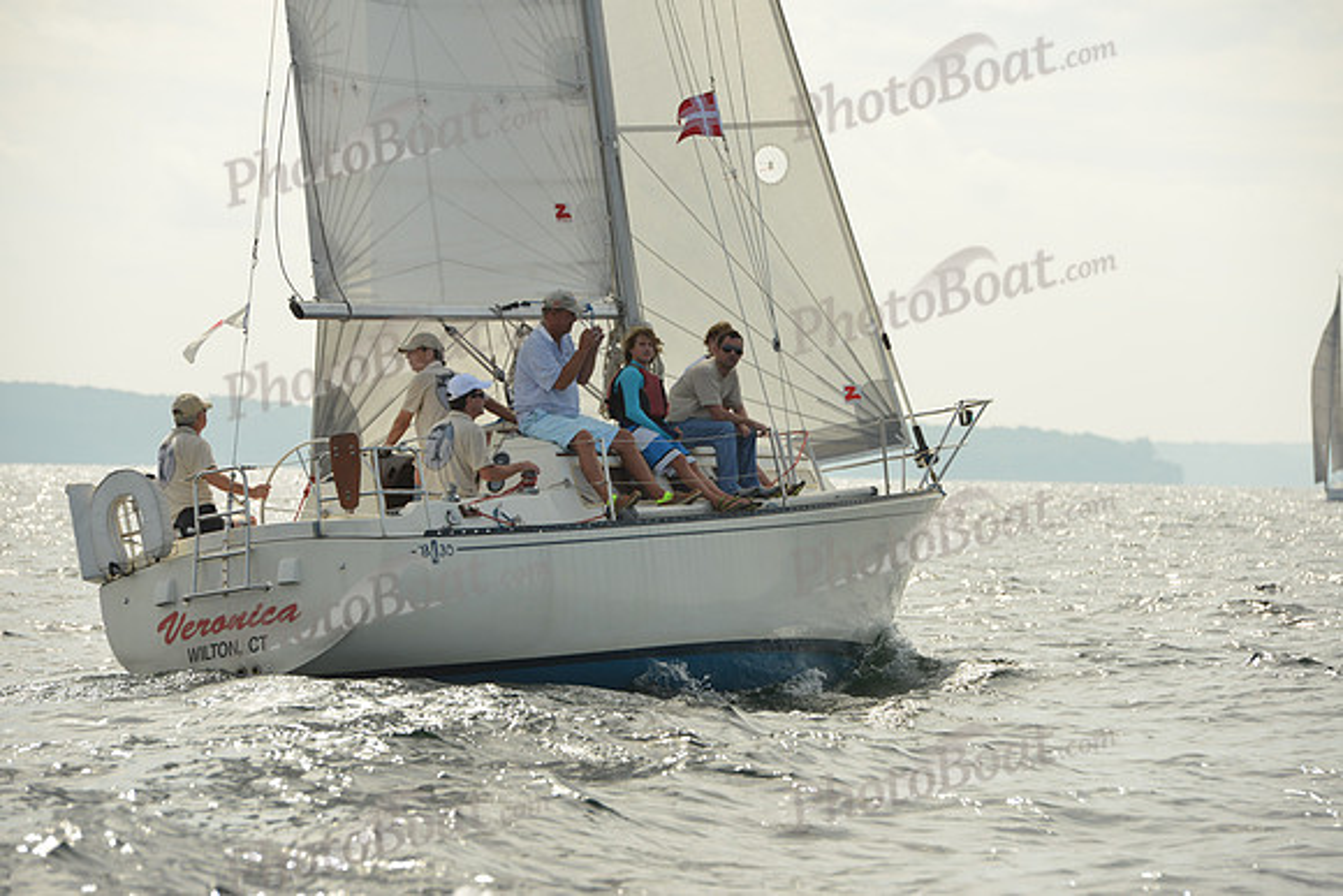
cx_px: 672
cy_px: 448
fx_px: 7089
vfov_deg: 7.2
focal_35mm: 190
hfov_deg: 10.8
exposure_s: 1/1250
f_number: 9
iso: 320
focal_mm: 190
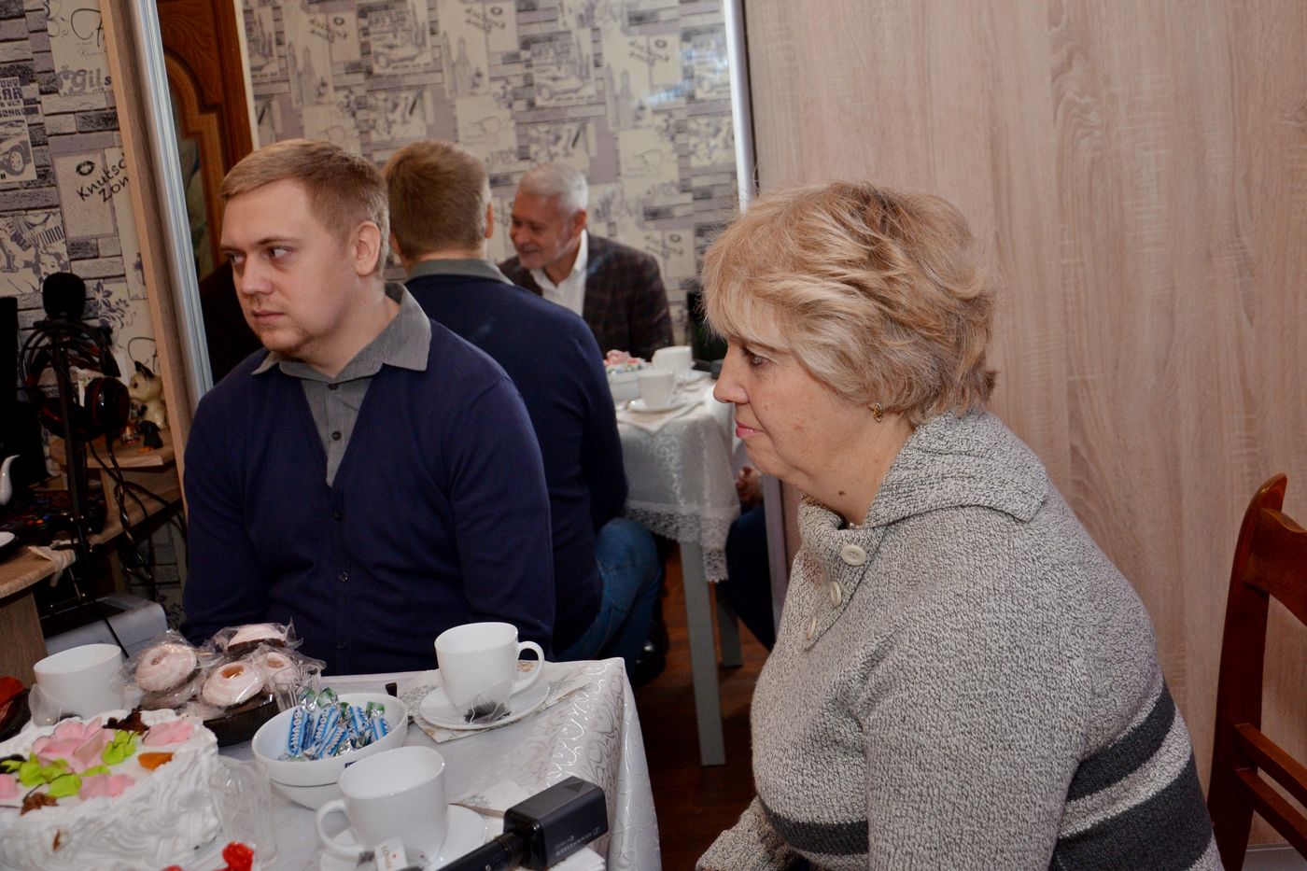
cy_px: 436
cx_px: 654
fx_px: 1143
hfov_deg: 59.5
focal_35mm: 32
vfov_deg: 41.7
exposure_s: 1/250
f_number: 3.8
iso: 800
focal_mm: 21
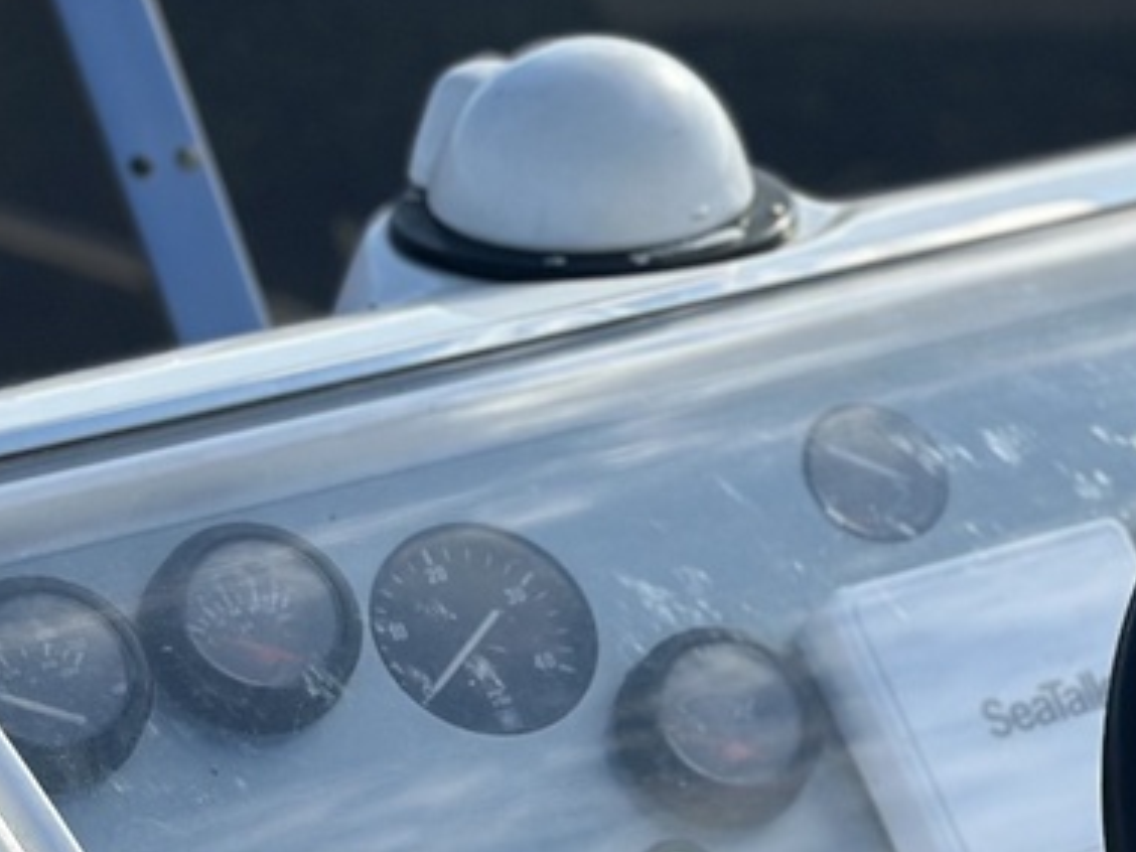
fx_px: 5021
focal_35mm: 153
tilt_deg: -20.1
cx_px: 1254
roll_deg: -0.1
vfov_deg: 9.7
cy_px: 571
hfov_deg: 12.7
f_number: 1.78
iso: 100
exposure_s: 1/3597
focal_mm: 6.86
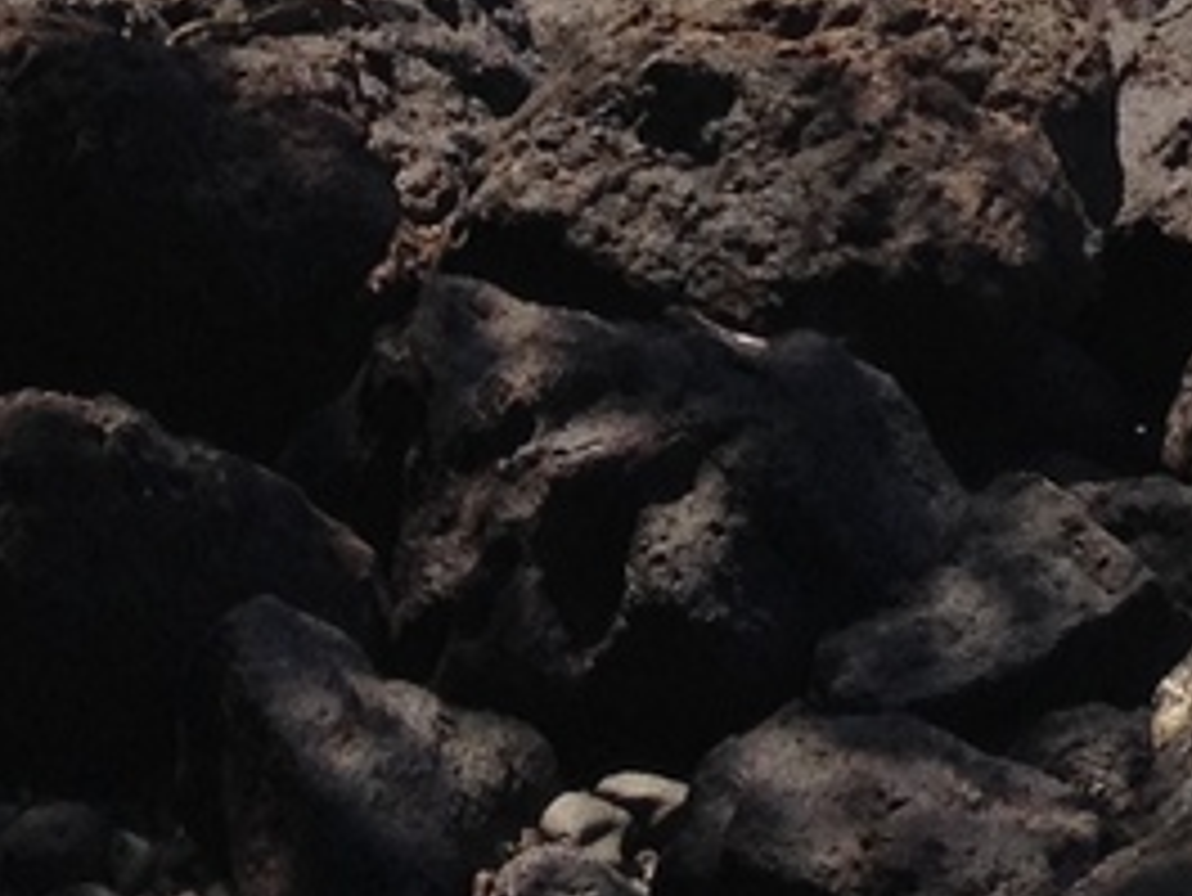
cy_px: -1427
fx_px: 7269
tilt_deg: -3.9
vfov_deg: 6.6
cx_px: 1862
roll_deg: +0.7
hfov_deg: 9.1
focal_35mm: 211
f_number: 2.4
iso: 50
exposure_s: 1/1577
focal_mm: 4.28
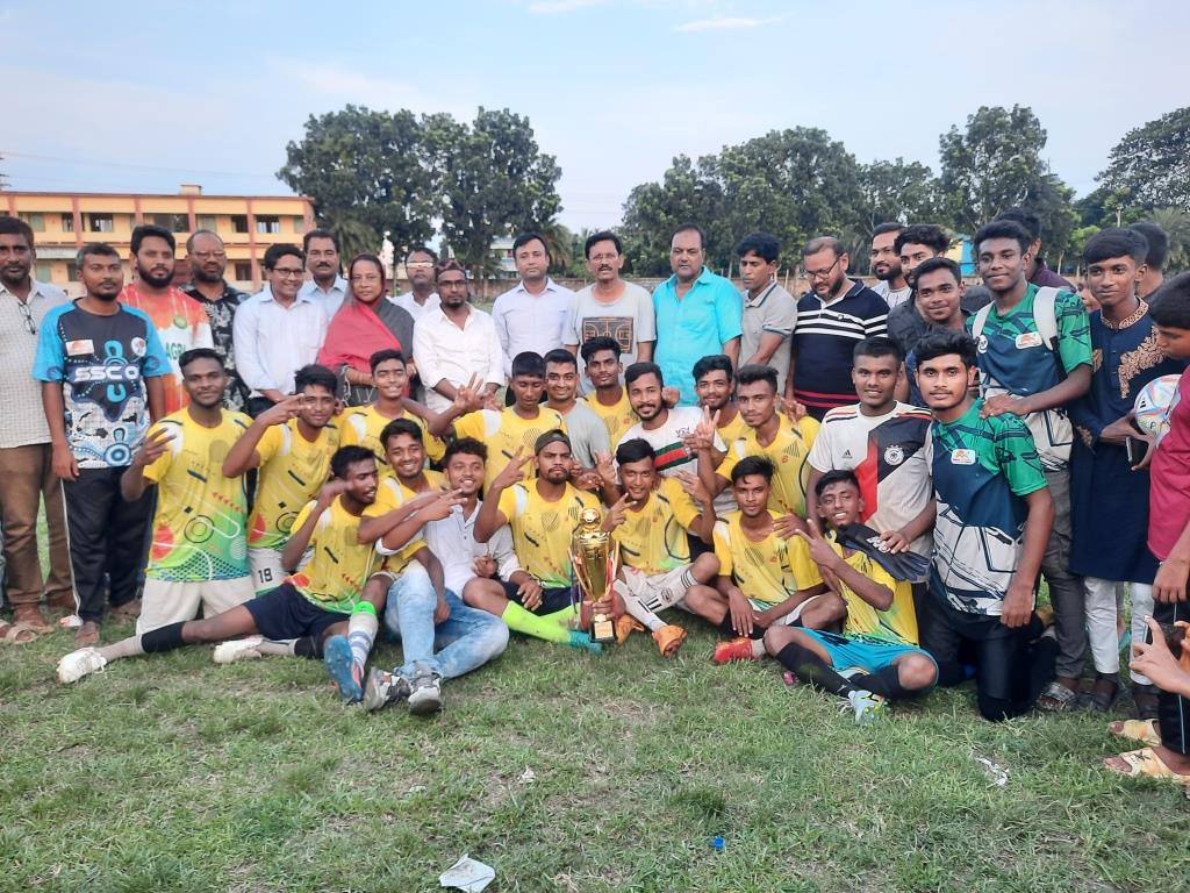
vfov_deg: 54.9
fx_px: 859
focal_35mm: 25
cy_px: 446
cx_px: 595
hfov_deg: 69.4
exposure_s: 1/50
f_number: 2
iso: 50
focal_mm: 4.6
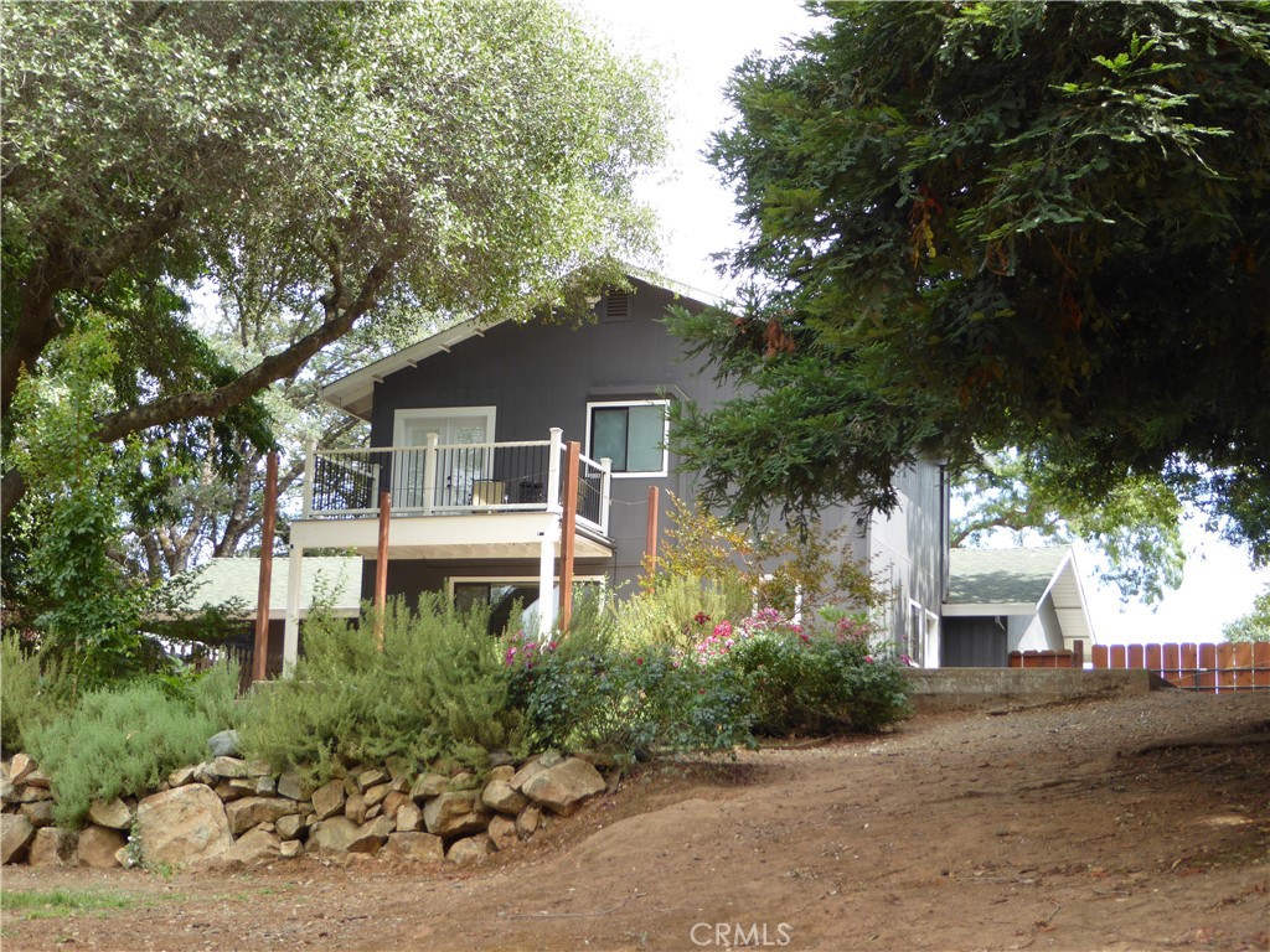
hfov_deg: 32.2
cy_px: 476
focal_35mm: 60
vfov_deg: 24.4
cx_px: 635
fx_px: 2201
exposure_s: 1/100
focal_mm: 10.3
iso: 100
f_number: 4.2
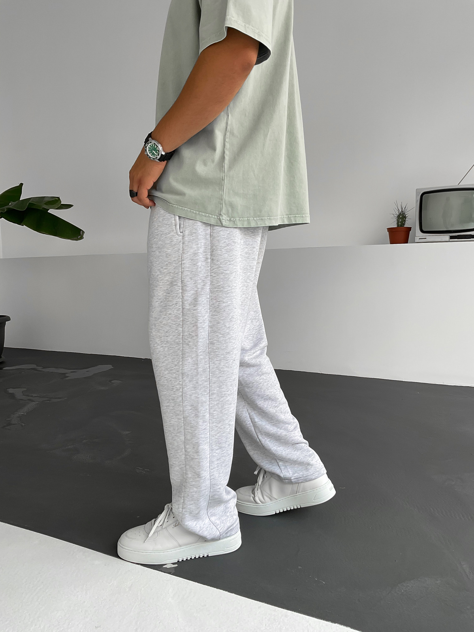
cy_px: 316
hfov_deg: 48.2
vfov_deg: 61.7
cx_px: 237
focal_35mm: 29
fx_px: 529
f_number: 1.8
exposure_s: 1/120
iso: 16
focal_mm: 3
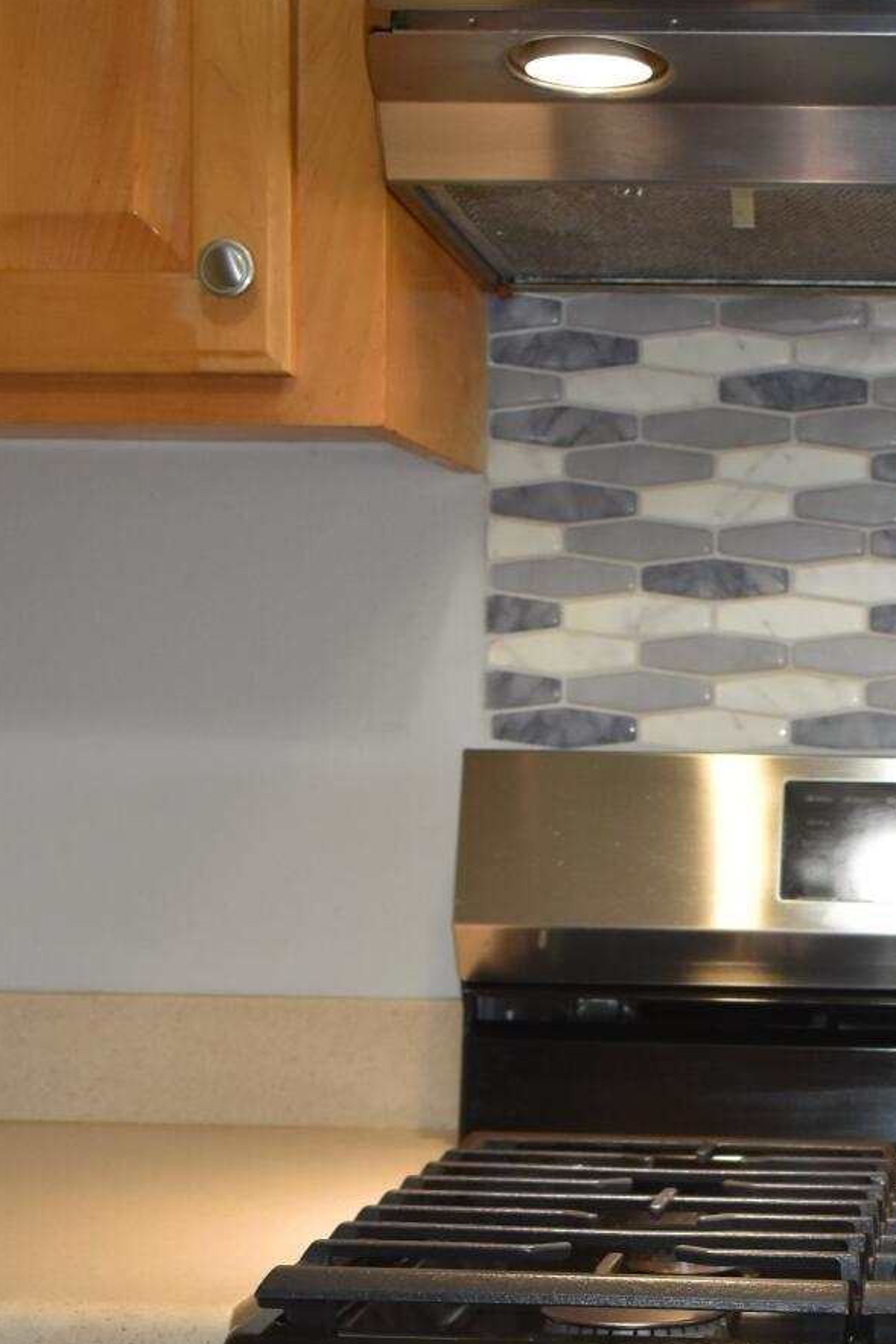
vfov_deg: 25.3
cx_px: 933
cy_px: 1170
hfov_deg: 17.0
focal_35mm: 78
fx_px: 2916
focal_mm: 23
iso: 1000
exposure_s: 1/125
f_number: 3.8
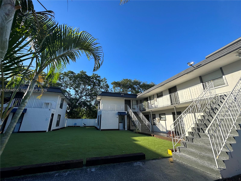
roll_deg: -1.4
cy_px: 90
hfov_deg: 102.1
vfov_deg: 85.7
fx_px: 97
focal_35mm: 14
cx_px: 120
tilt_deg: +17.7
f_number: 2.2
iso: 50
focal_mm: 2.22
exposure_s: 1/1014
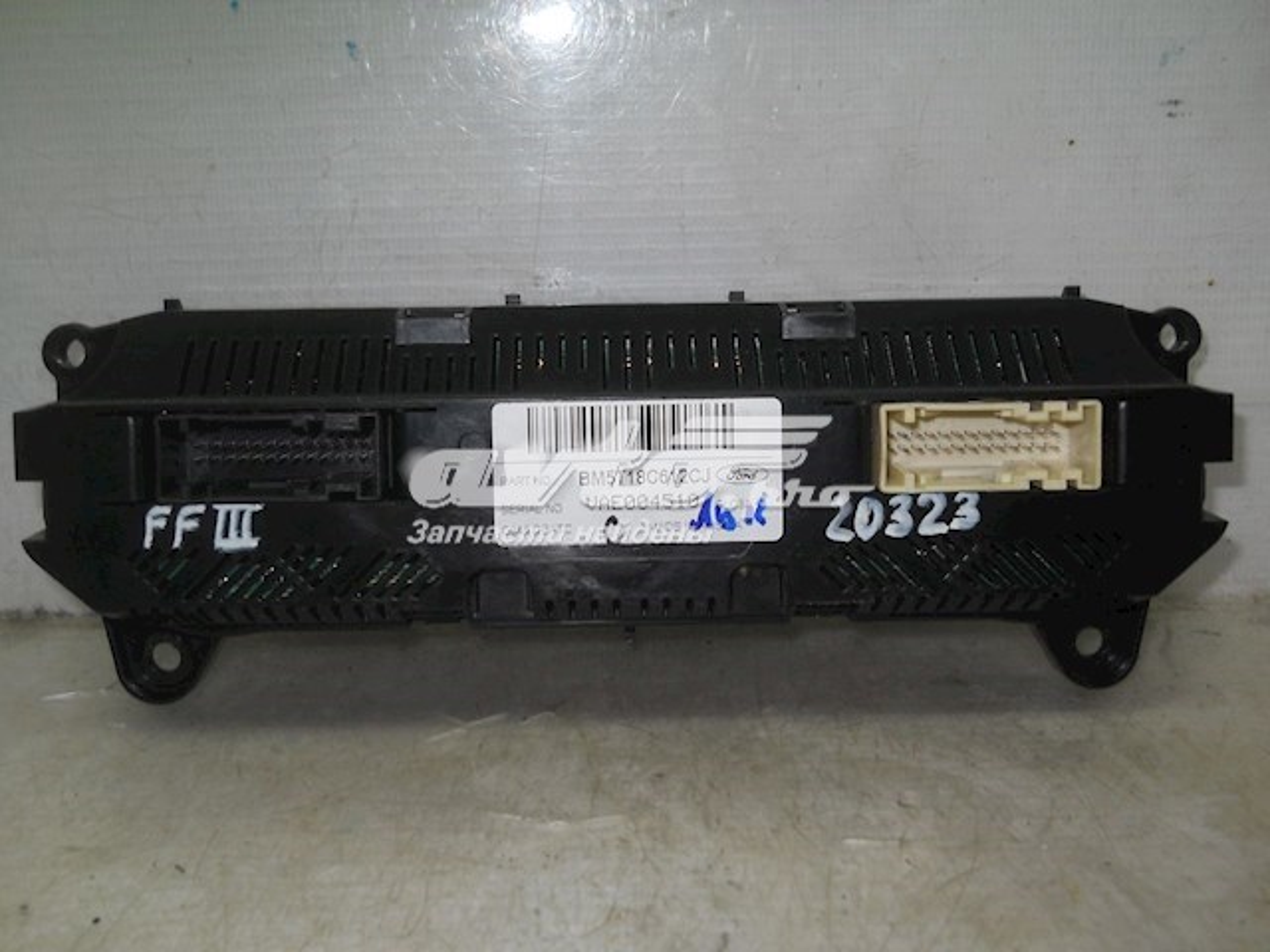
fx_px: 1504
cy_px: 476
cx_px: 635
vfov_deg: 35.1
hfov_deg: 45.8
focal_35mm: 41
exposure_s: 1/30
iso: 80
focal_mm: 6.72
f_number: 5.5
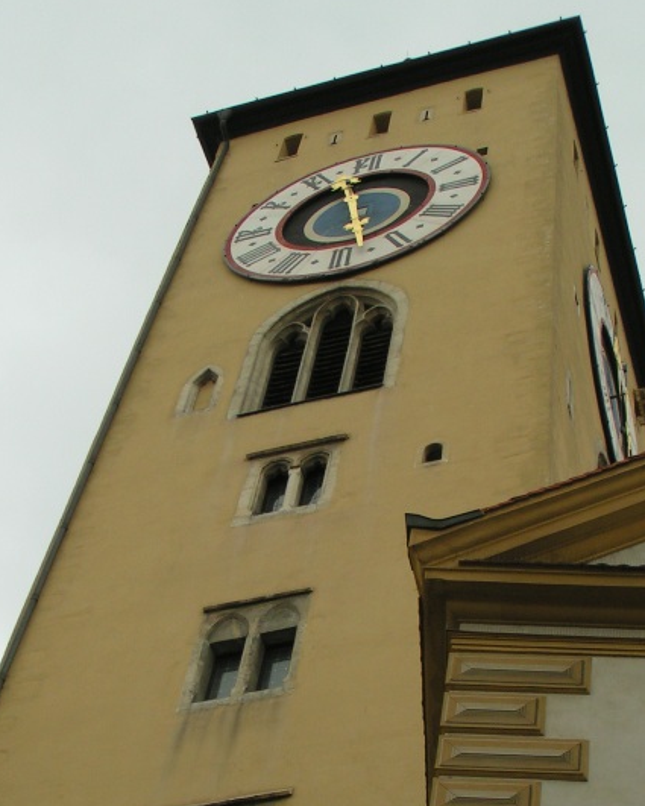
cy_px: 575
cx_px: 325
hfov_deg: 21.3
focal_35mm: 72
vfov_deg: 26.2
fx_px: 1718
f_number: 5.6
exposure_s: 1/200
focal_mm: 7.6
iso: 50
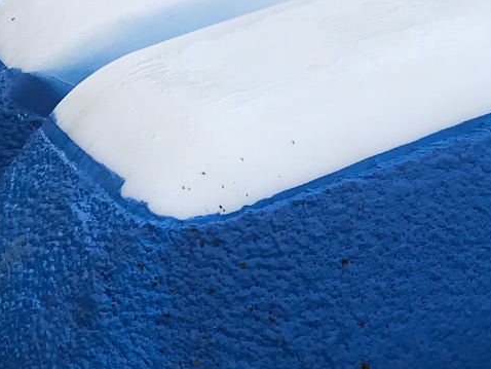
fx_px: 1675
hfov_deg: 15.8
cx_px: 638
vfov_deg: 12.2
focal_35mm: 118
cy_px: -112
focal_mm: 3.99
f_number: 1.8
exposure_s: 1/1153
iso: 20
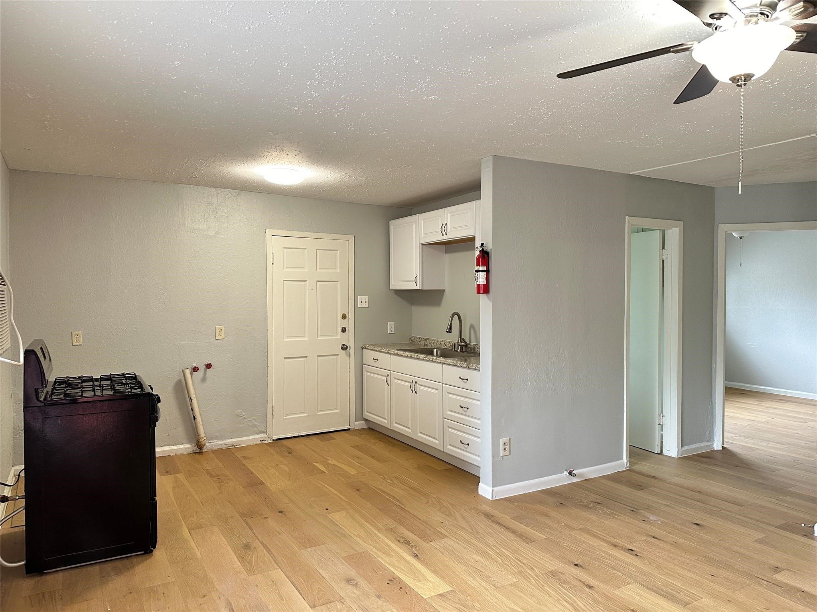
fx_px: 566
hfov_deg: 71.6
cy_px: 306
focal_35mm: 24
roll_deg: -0.5
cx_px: 408
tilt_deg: -1.3
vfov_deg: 56.8
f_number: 1.78
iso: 250
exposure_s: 1/60
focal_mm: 6.86
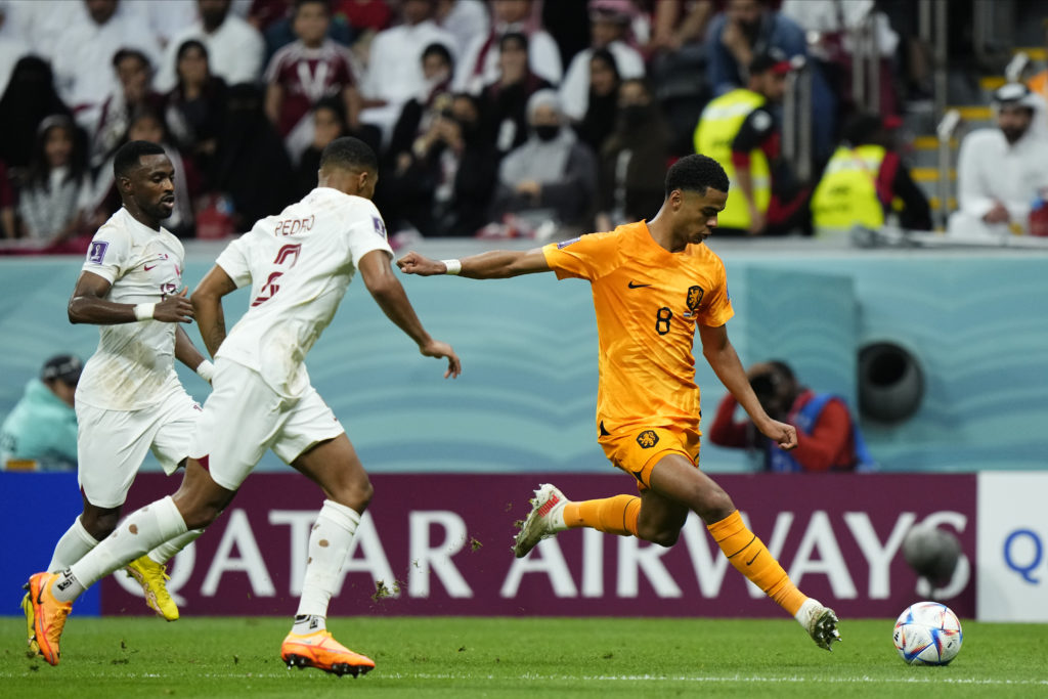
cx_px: 524
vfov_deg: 3.4
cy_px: 350
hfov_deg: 5.2
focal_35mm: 400
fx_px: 11645
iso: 2500
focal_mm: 400
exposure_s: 1/2000
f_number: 3.2
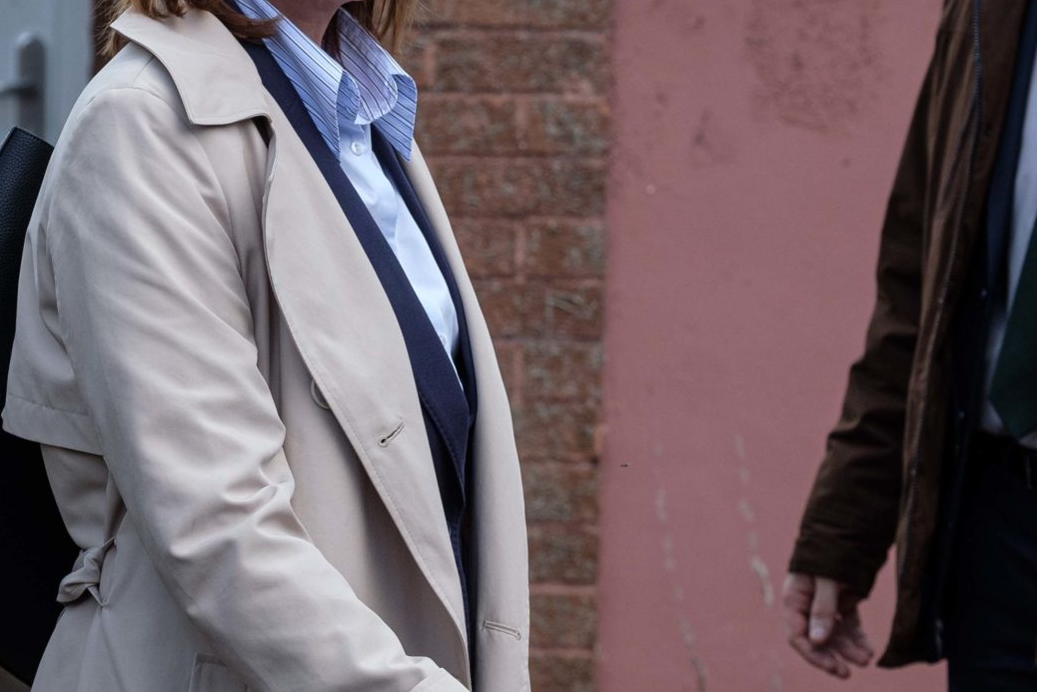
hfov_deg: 8.1
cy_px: 232
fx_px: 7316
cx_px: 653
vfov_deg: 5.4
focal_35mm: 254
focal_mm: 68.7
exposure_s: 1/400
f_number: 4.5
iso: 640
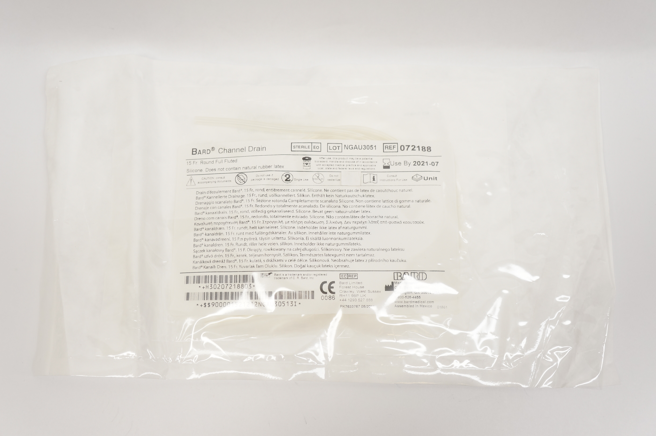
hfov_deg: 53.2
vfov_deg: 36.8
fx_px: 655
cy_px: 218
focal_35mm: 36
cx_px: 328
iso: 400
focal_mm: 24
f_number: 5
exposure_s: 1/125
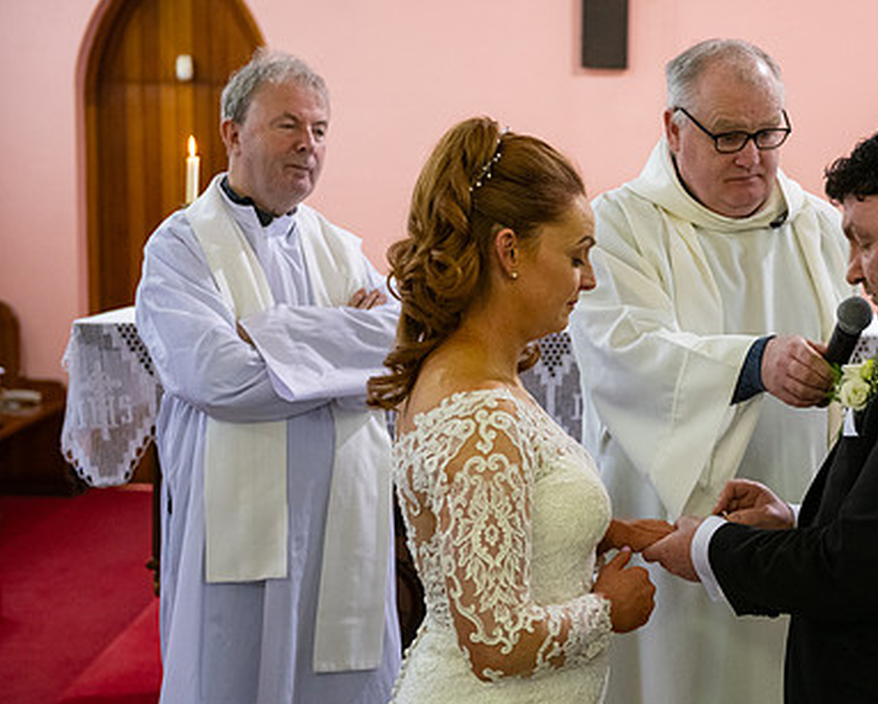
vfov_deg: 21.6
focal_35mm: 71
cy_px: 407
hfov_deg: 26.4
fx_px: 1846
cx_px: 660
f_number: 3.5
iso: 1250
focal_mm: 50
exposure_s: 1/160
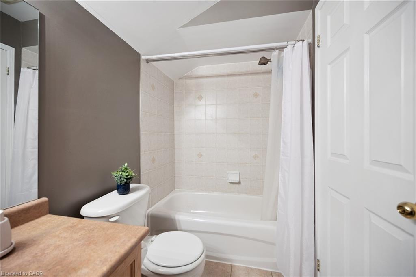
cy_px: 138
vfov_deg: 81.2
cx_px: 208
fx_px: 162
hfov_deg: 104.3
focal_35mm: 14
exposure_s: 1/60
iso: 800
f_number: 4
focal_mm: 14
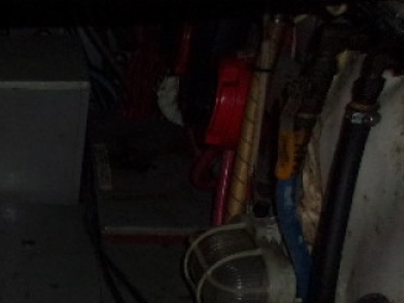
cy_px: 360
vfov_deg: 20.8
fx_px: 770
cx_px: -86
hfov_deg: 26.1
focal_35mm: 66
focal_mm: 4.9
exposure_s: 1/34
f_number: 3
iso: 200
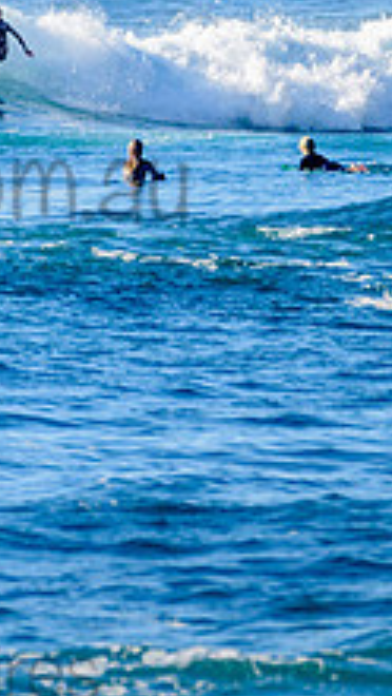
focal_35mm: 1697
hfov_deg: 0.7
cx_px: 62
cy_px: 57
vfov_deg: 1.3
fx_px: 31310
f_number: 5.6
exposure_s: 1/2000
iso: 280
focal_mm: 500
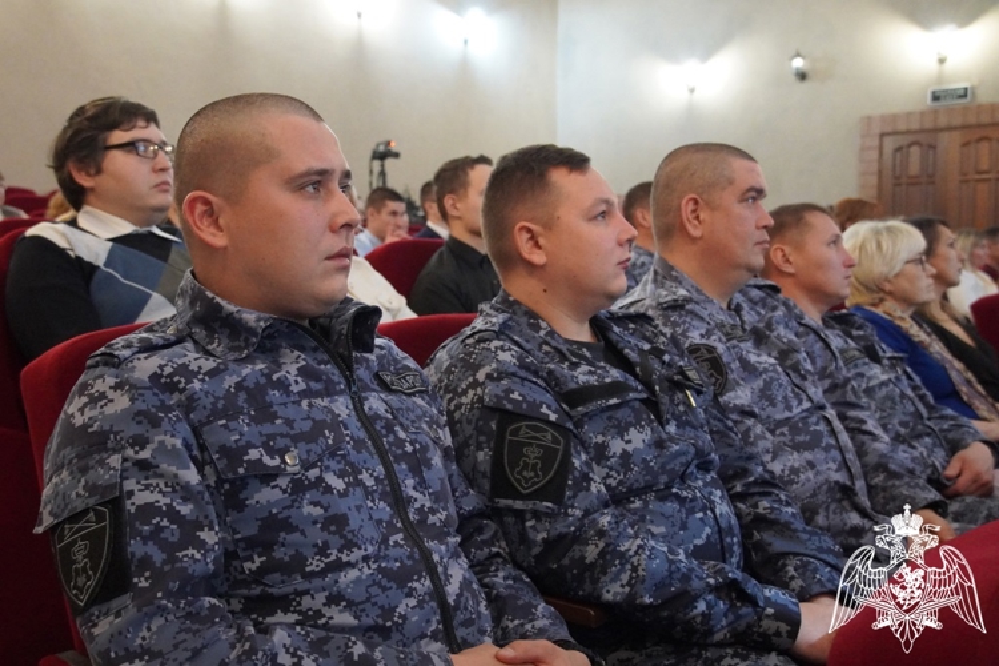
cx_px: 500
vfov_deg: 36.9
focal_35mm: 36
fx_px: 999
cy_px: 333
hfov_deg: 53.1
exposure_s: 1/13
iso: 6400
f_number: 4
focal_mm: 24
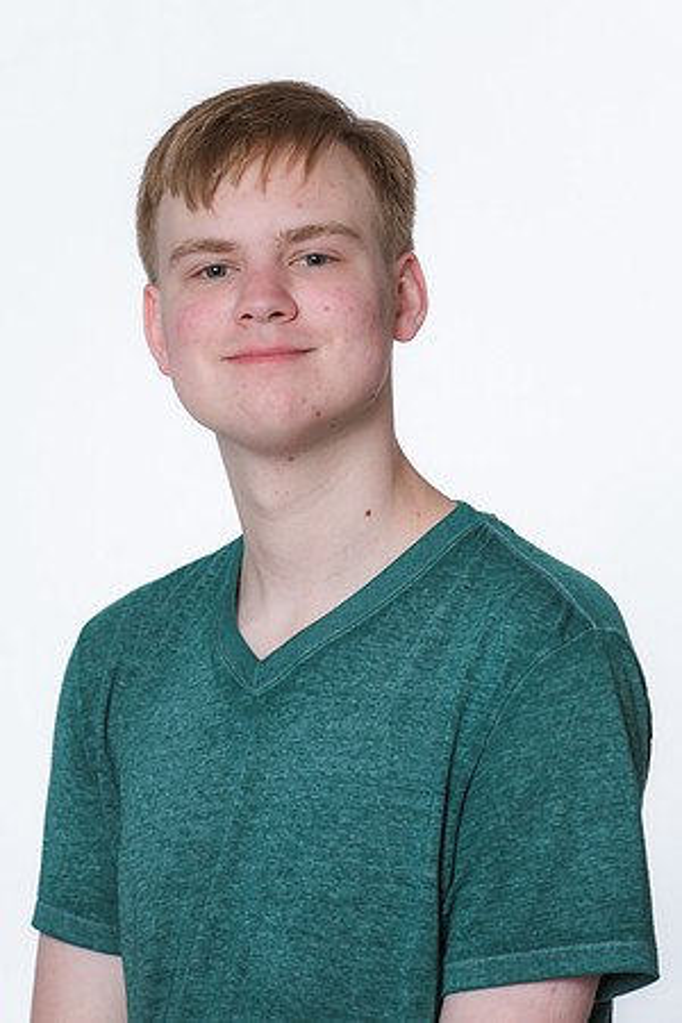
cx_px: 341
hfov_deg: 6.9
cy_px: 512
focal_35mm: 200
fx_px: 5683
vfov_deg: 10.3
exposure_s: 1/250
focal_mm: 200
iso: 400
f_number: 7.1
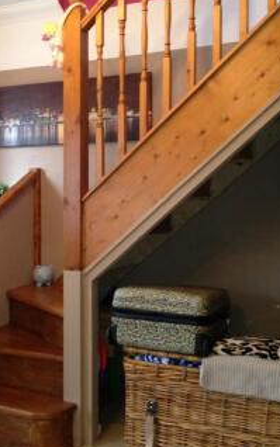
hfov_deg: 25.2
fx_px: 622
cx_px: 91
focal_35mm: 51
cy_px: 189
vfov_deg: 39.5
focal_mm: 4.28
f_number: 2.4
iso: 320
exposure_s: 1/20
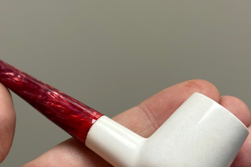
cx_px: 110
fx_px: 592
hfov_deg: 23.9
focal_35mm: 85
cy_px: 89
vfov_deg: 16.1
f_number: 1.78
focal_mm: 6.86
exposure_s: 1/100
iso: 64
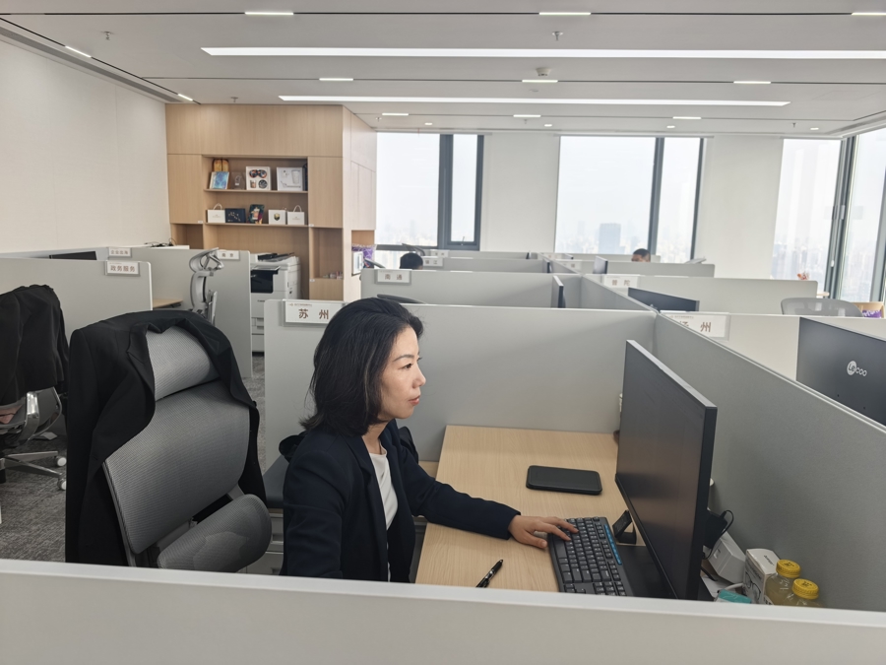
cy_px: 332
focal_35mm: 24
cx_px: 443
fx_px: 614
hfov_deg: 71.6
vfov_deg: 56.8
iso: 80
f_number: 2
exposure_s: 1/100
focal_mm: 6.98
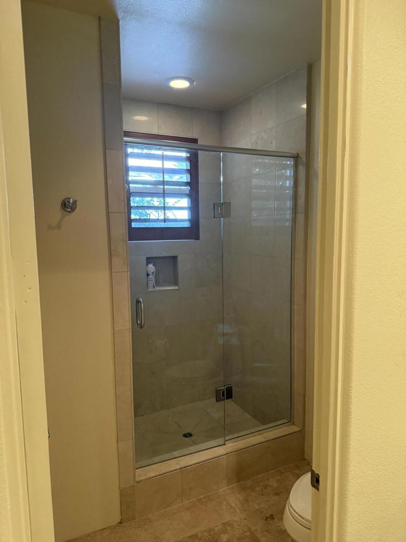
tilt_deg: -7.2
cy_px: 271
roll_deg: +0.8
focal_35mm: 24
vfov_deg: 71.6
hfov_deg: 56.8
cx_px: 203
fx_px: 375
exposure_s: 1/60
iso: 500
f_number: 1.78
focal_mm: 6.76
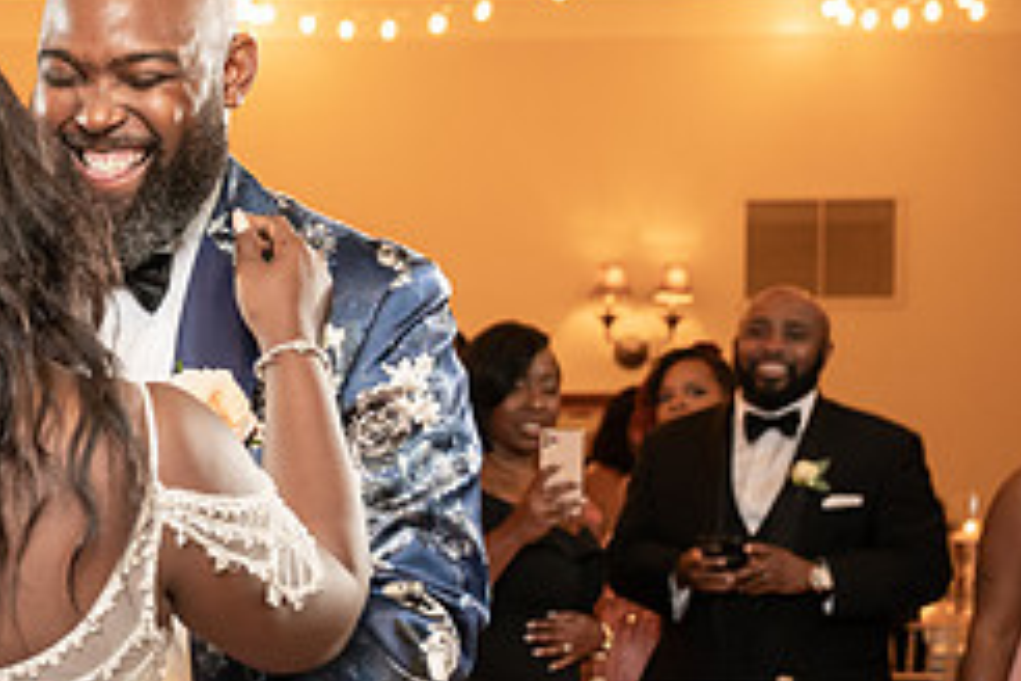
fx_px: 2779
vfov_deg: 13.9
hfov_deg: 20.1
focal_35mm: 98
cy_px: 588
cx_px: -29
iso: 4000
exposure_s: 1/200
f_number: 4
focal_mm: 41
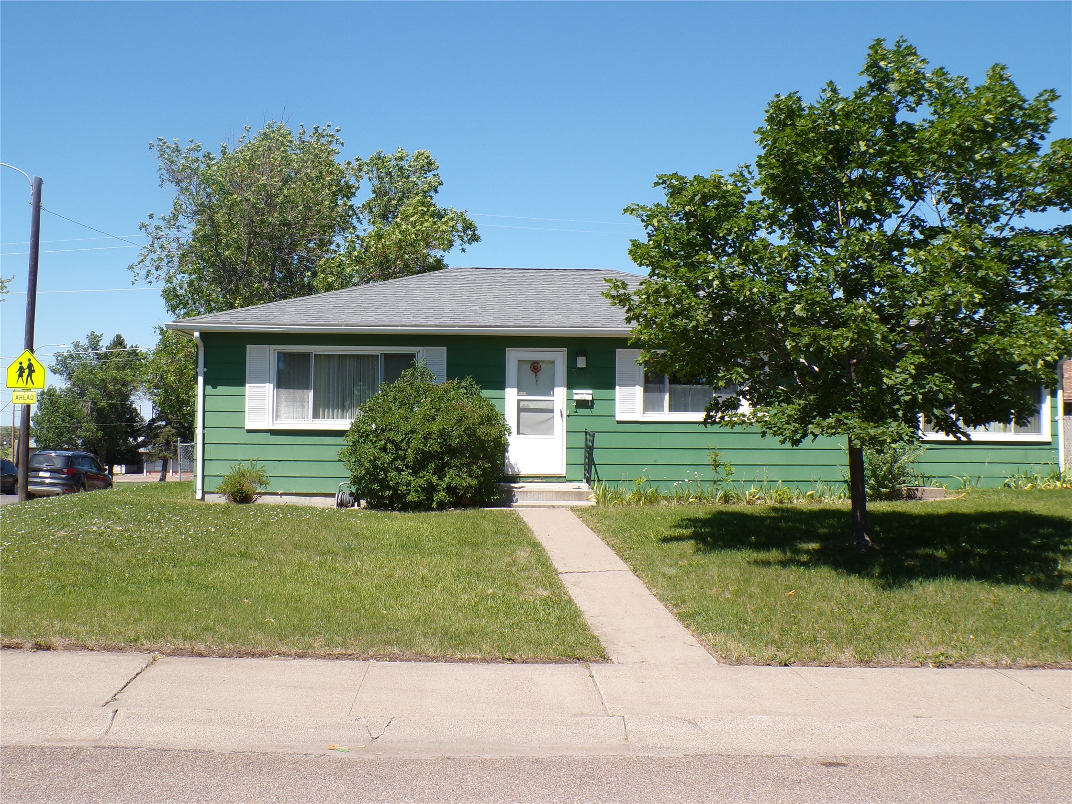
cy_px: 402
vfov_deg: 38.7
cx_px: 536
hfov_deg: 50.1
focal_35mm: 37
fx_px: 1146
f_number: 4.9
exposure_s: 1/450
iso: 100
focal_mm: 6.6
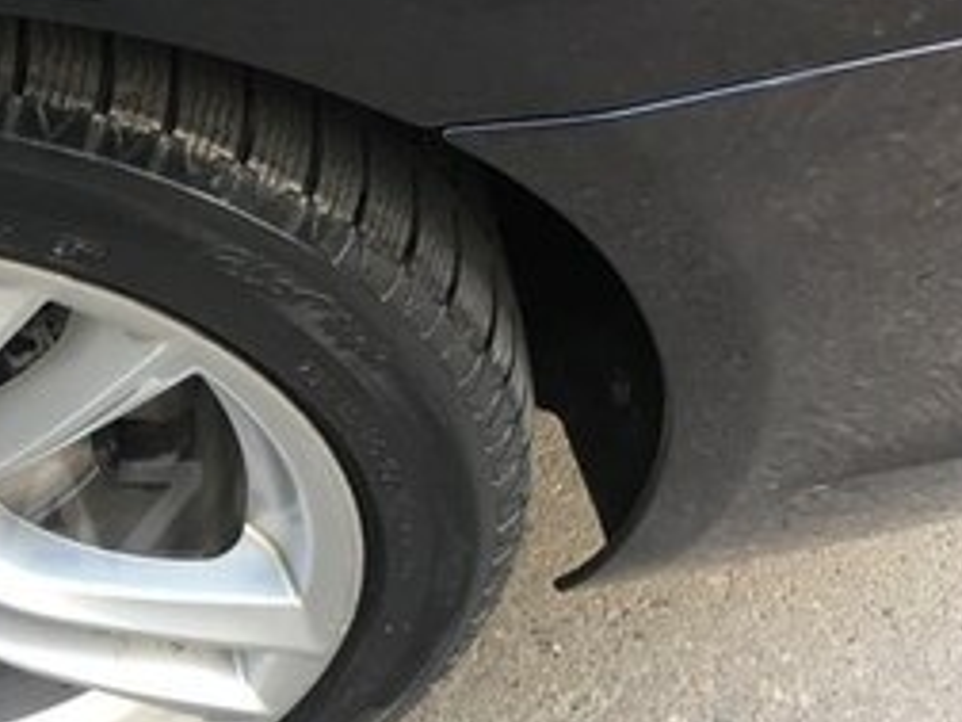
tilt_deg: -56.5
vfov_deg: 19.3
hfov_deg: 23.5
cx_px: -187
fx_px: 2112
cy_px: 518
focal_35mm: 76
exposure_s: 1/33
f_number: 2.2
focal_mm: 4.15
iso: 25
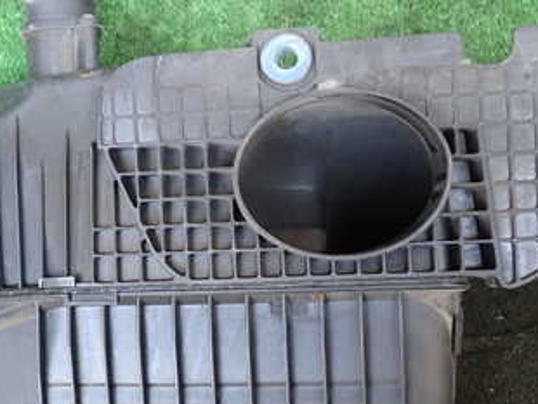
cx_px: 167
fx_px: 902
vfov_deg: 25.3
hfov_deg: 32.8
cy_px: 210
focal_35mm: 58
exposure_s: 1/40
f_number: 2.3
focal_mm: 5.4
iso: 200
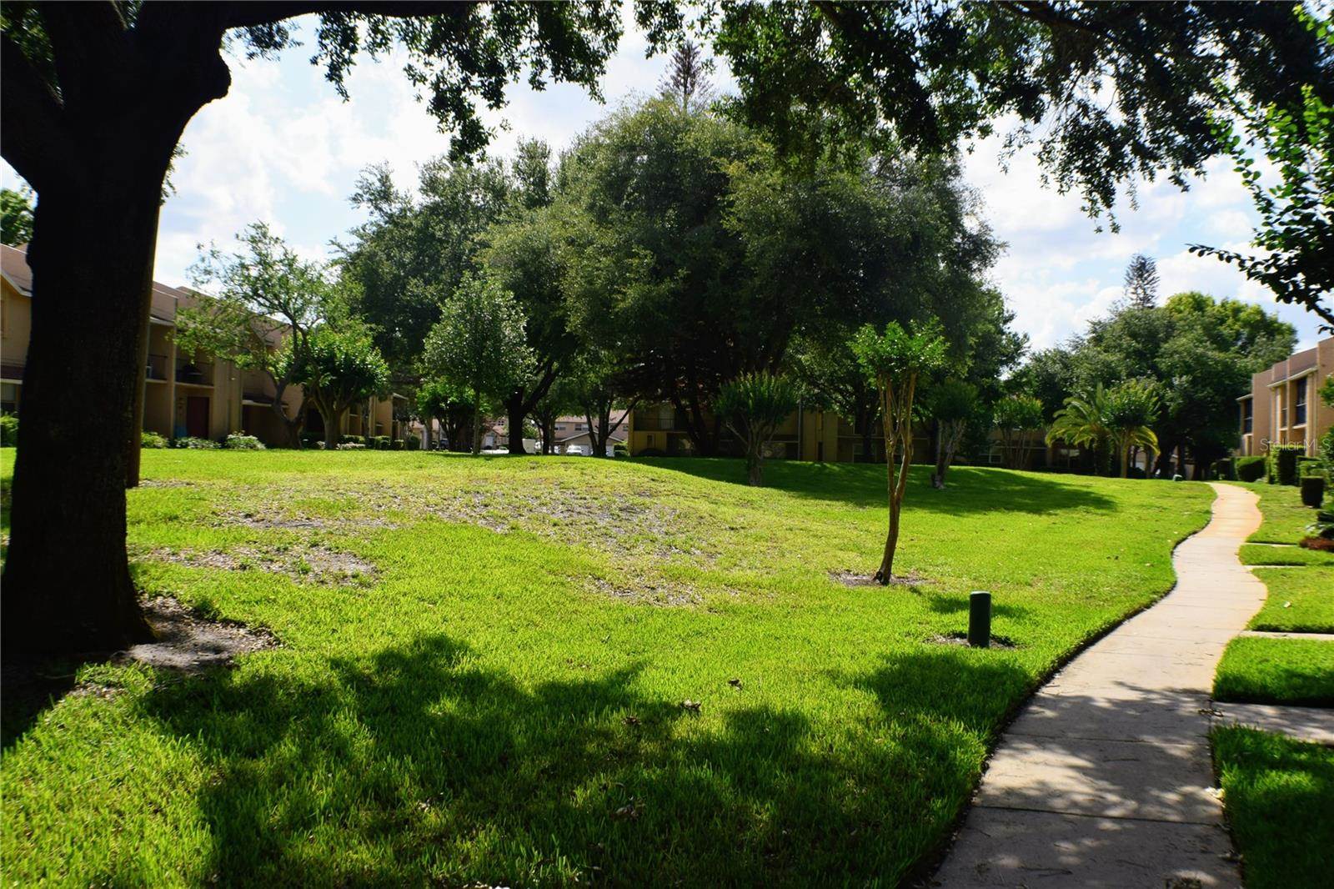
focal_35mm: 44
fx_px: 1611
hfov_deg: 45.0
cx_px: 667
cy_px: 444
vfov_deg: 30.8
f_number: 11
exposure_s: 1/500
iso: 320
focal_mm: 29
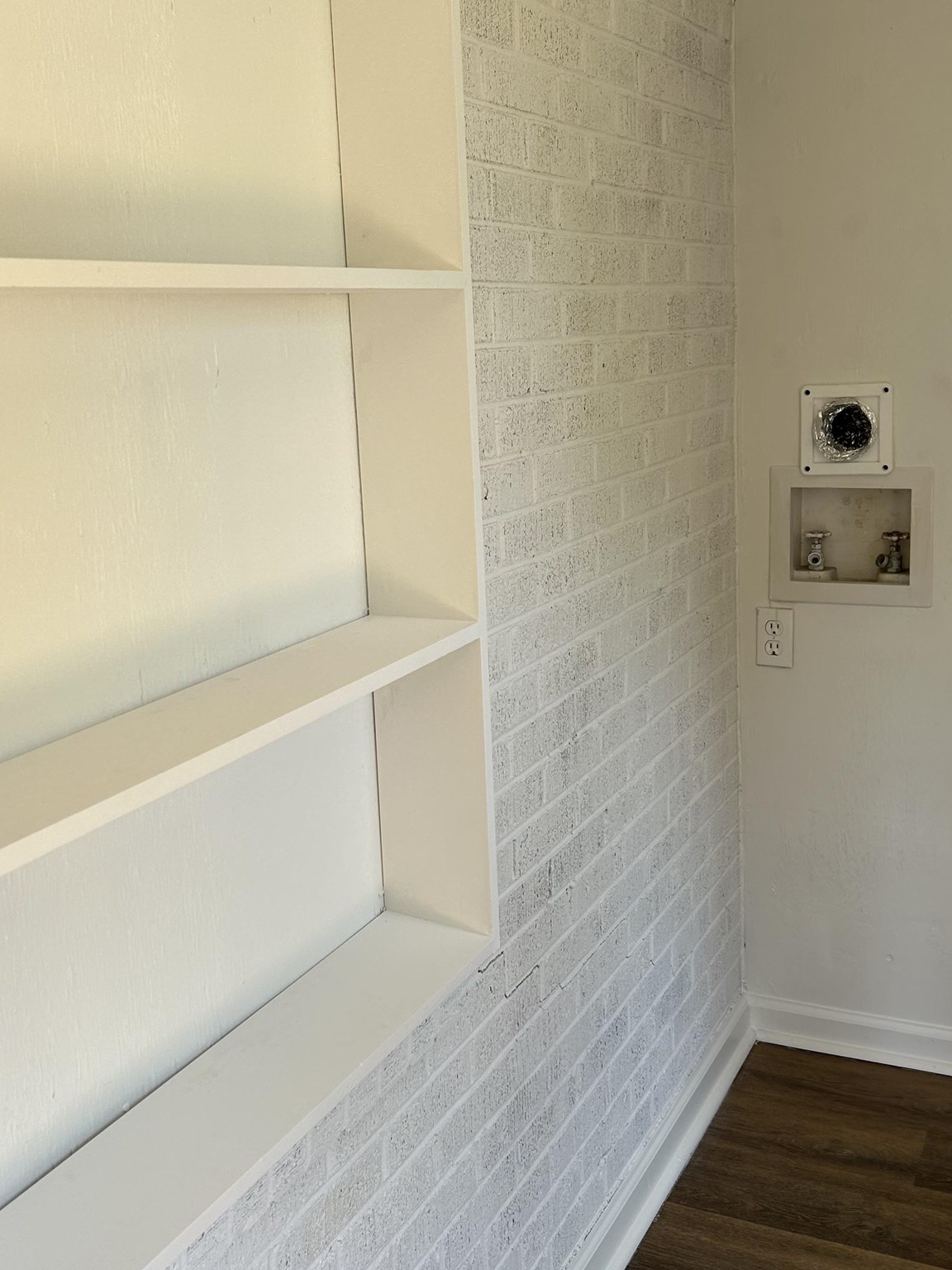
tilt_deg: -12.2
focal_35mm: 39
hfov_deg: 36.7
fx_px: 1430
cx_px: 548
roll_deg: +1.3
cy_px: 594
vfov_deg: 47.8
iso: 40
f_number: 1.5
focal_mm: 5.7
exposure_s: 1/196
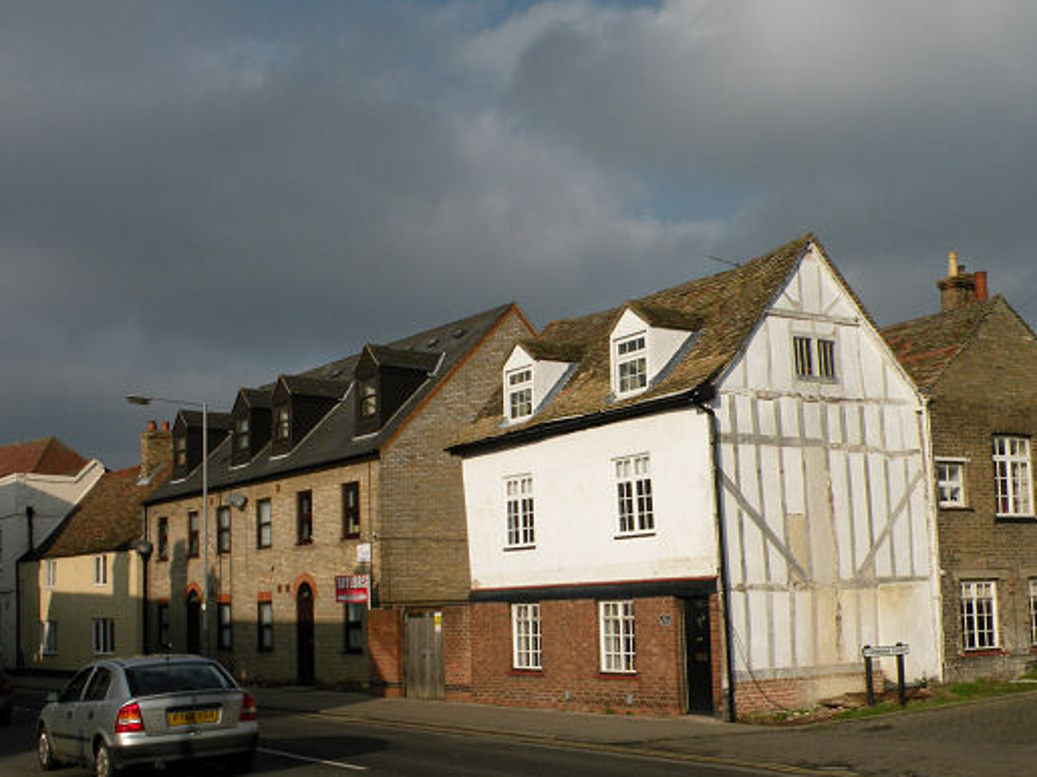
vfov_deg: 35.0
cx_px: 558
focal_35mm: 41
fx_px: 1228
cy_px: 481
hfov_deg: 45.7
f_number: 8
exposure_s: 1/326
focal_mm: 5.8
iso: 64
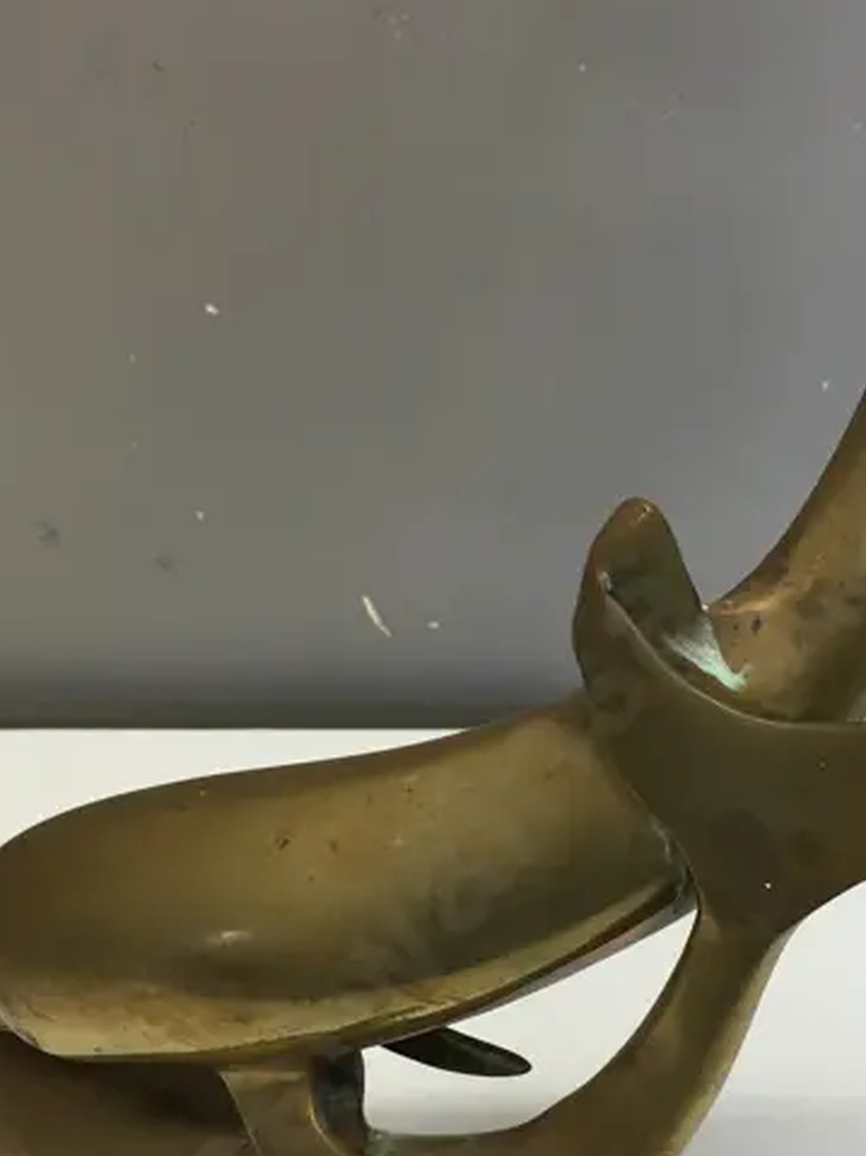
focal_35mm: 62
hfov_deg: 23.5
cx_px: 577
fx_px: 2069
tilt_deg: -42.7
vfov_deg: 31.1
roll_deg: -0.2
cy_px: 717
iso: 32
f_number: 2.2
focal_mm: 4.15
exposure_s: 1/33
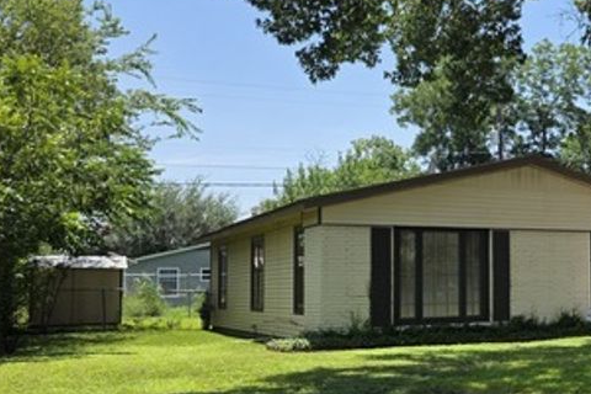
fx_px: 837
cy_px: 238
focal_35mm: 51
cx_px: 600
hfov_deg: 35.0
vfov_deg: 26.4
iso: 80
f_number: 1.7
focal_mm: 6.3
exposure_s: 1/3092
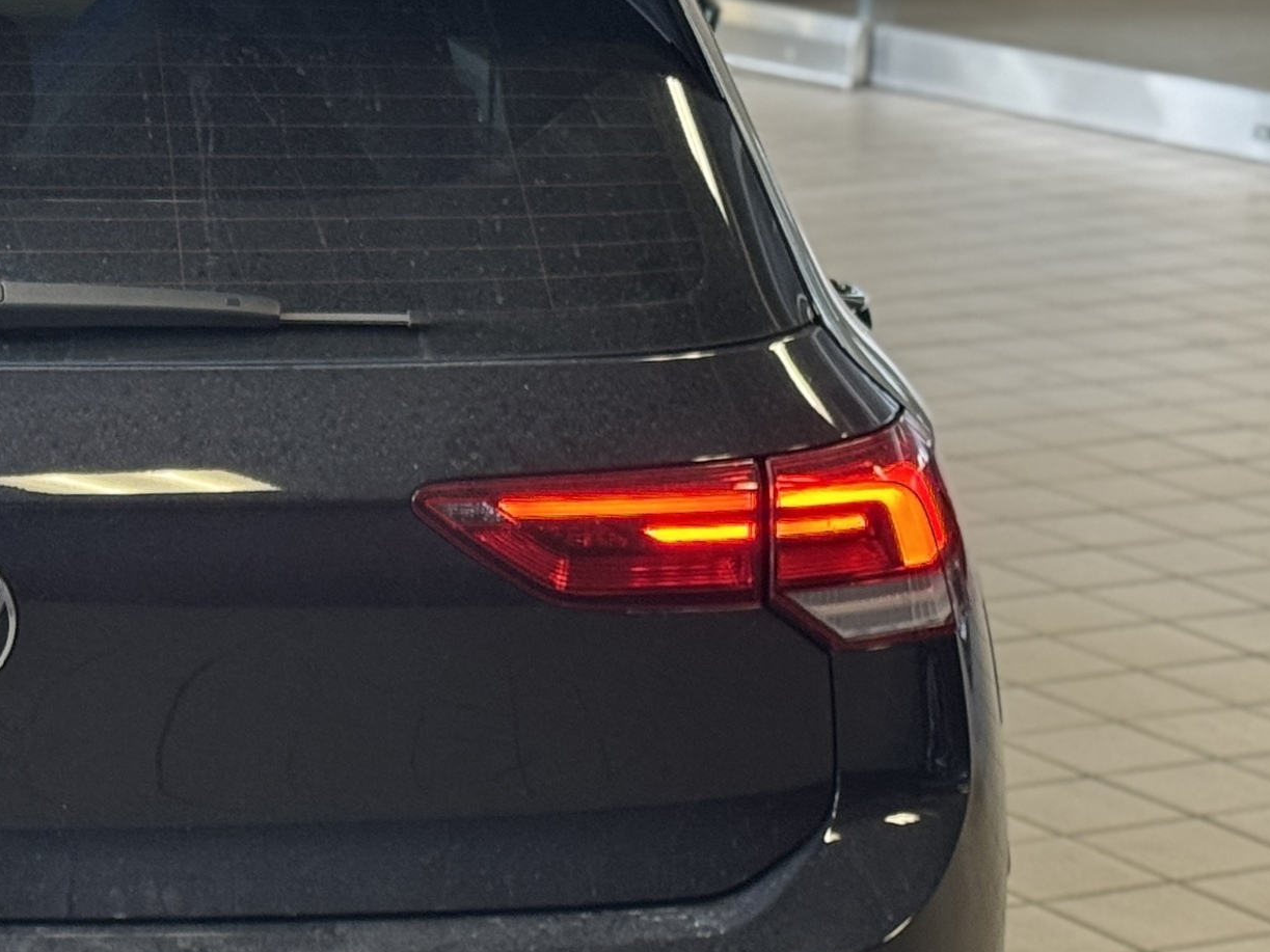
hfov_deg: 16.9
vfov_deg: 13.1
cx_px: -104
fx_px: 4145
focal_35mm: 113
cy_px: 654
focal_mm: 6.76
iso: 200
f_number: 1.78
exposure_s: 1/60
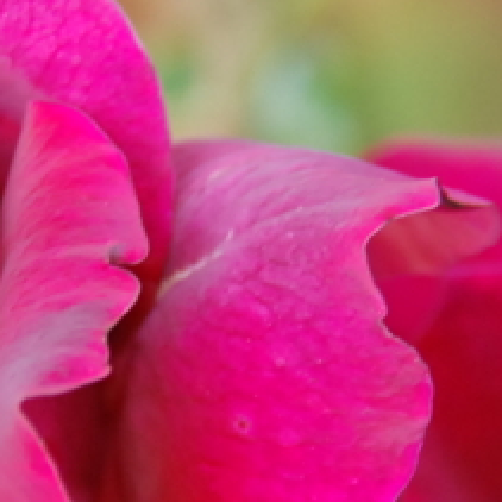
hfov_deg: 1.2
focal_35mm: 1451
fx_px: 23807
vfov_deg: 1.2
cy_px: 352
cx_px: 247
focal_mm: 300
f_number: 7.1
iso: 800
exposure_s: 1/125
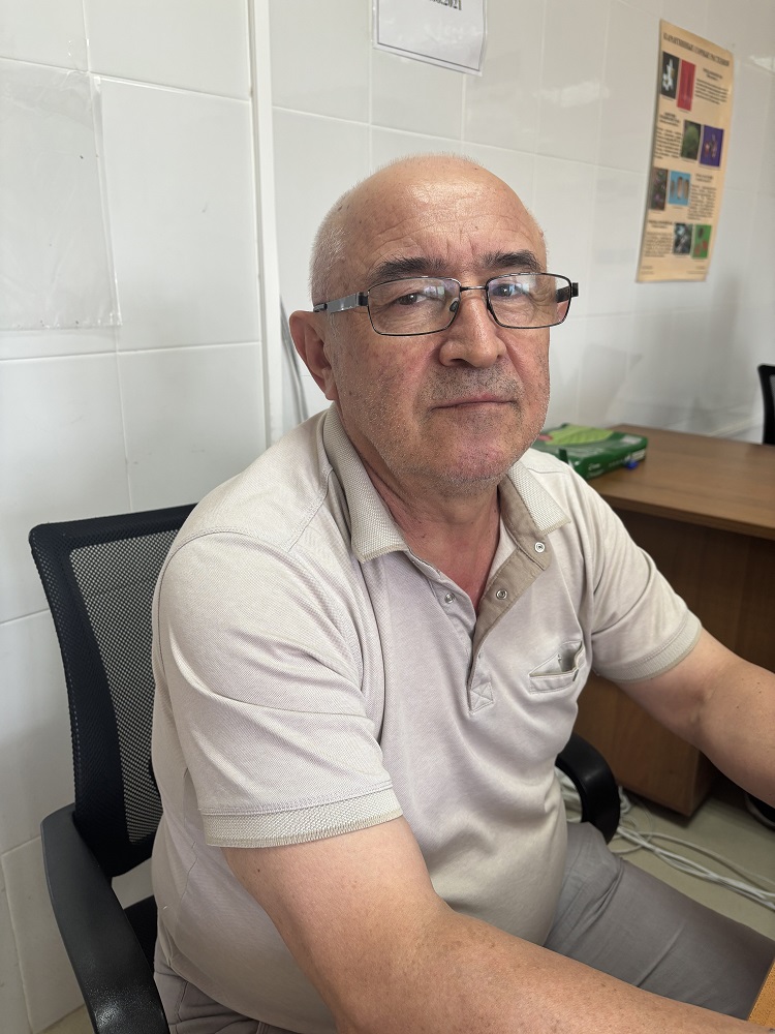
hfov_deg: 53.1
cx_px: 388
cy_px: 517
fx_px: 776
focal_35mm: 26
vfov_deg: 67.3
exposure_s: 1/121
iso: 100
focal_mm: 5.96
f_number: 1.6
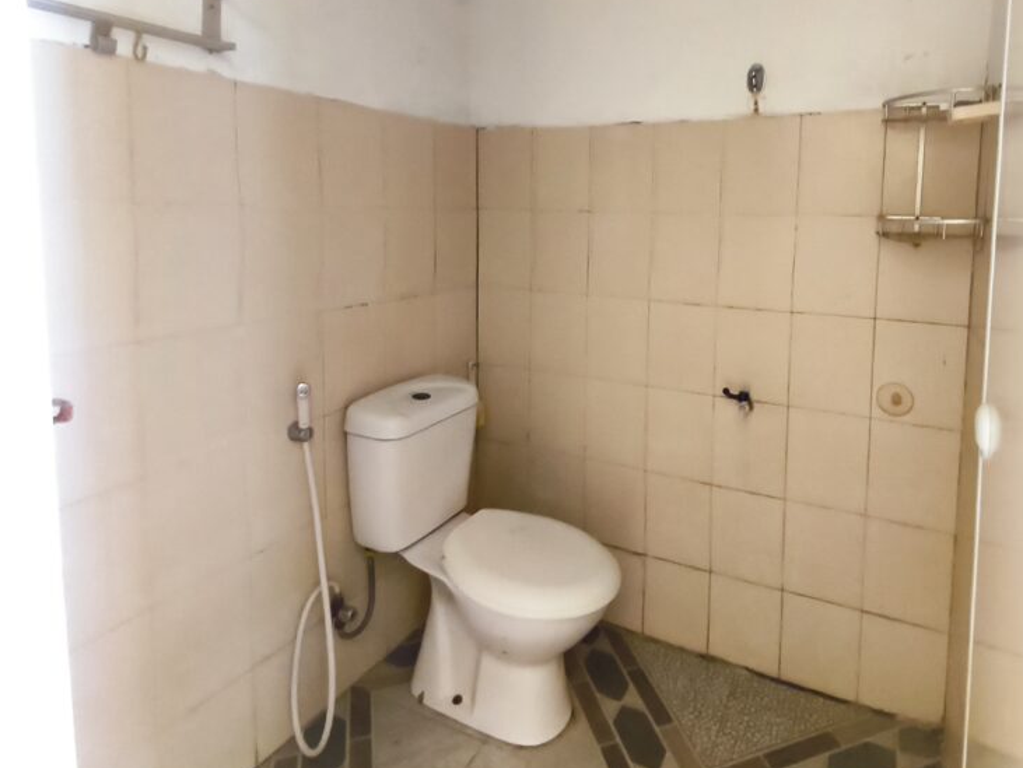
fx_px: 621
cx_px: 610
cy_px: 273
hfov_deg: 78.1
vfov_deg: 62.3
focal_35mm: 21
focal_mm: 1.65
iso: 2000
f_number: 2.2
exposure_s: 1/16.7
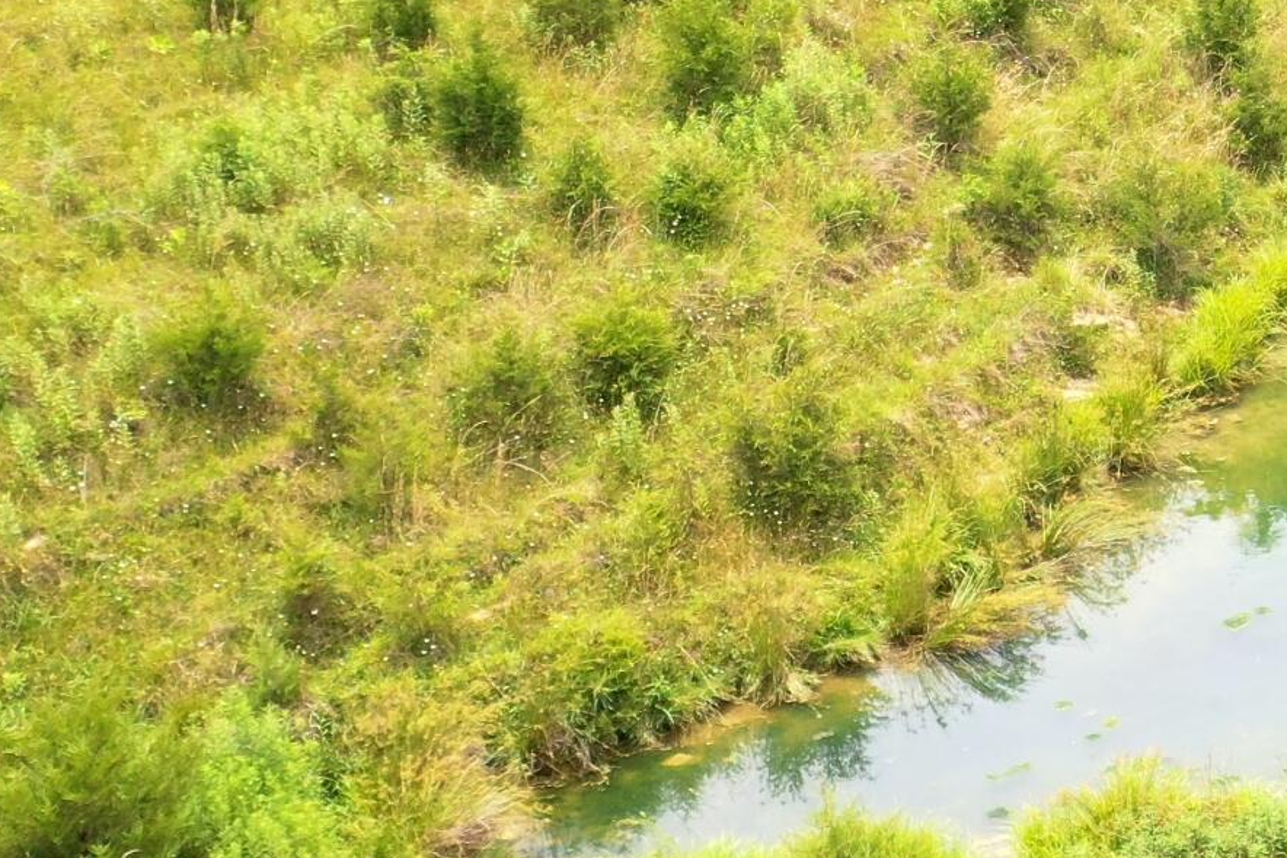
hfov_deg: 18.5
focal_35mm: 95
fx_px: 3395
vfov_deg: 14.4
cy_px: 256
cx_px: 2048
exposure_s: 1/80
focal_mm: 10.26
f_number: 3.5
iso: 100
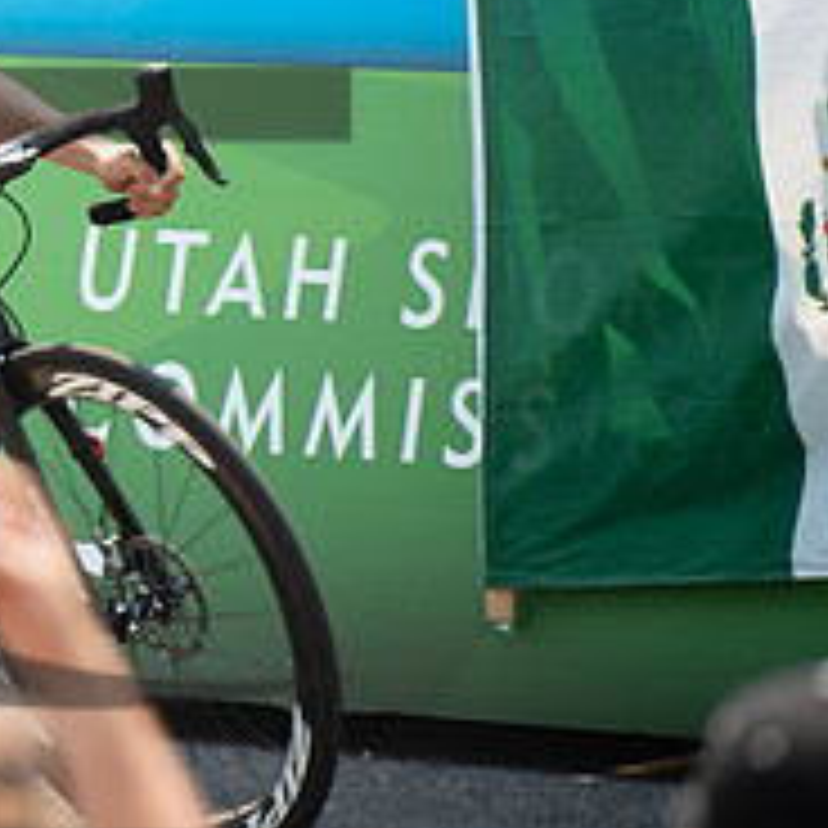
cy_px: -61
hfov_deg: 2.5
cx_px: -454
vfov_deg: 2.5
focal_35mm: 690
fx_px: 18673
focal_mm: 200
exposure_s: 1/1000
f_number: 2.8
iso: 100
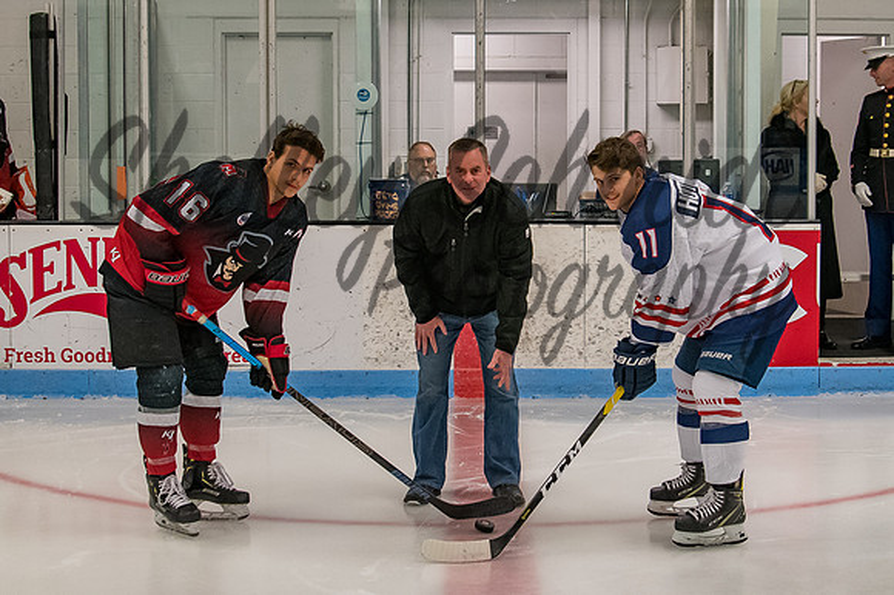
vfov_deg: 22.0
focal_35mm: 61
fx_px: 1526
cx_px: 514
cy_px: 213
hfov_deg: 32.6
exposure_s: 1/250
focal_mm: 28
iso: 2500
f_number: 4
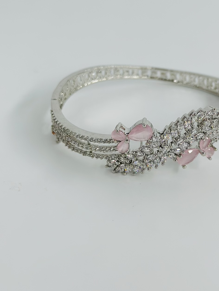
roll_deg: -1.2
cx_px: 155
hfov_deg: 19.1
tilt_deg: -28.7
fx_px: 649
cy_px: 97
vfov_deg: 25.2
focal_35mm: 77
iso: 80
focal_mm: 6.86
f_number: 1.78
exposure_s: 1/2028
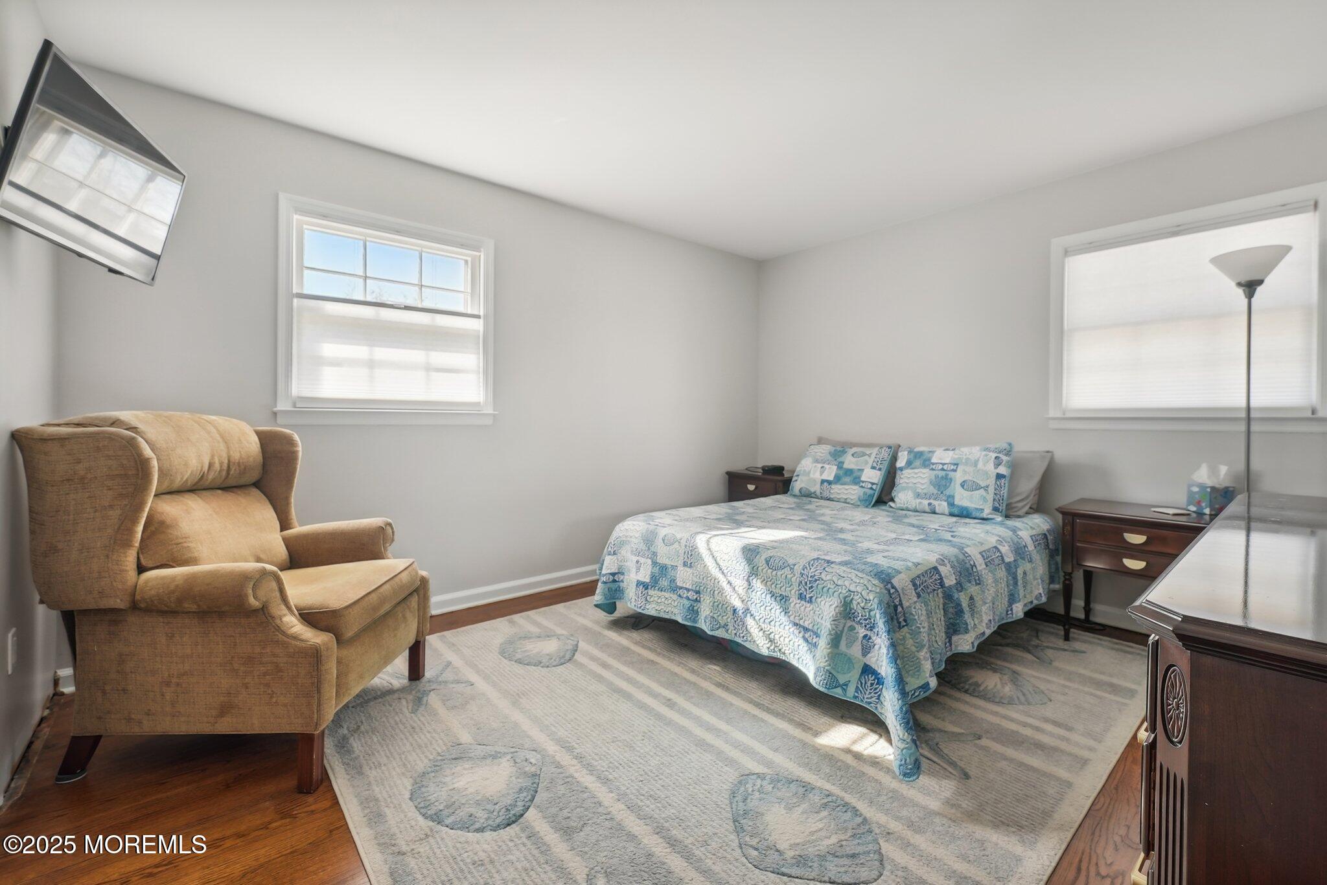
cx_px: 664
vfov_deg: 81.3
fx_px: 516
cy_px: 442
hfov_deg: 104.2
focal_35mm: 14
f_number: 7.1
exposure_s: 1/40
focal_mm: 14
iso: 400
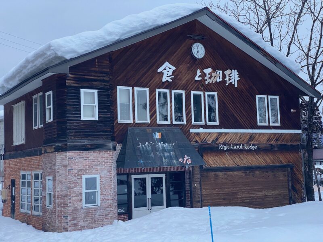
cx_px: 162
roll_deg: +1.8
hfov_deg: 36.8
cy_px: 121
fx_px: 485
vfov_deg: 28.0
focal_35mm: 52
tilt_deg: +5.3
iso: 64
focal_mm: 6
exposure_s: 1/122
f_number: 2
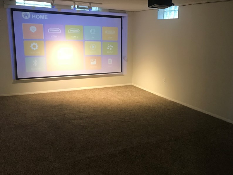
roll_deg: -1.8
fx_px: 242
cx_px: 145
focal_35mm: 36
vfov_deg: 39.6
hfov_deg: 50.8
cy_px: 83
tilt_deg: -10.1
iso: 50
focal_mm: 3.99
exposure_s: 1/15
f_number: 1.8
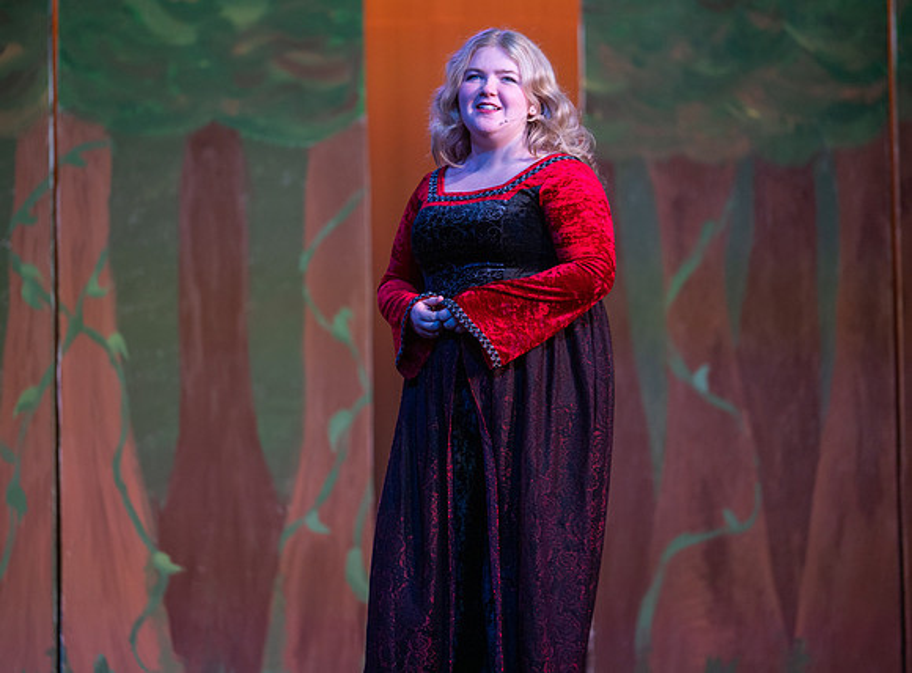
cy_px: 305
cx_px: 441
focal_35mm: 194
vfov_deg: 7.6
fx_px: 5075
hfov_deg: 10.3
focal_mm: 160
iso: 360
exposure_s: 1/320
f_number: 2.8
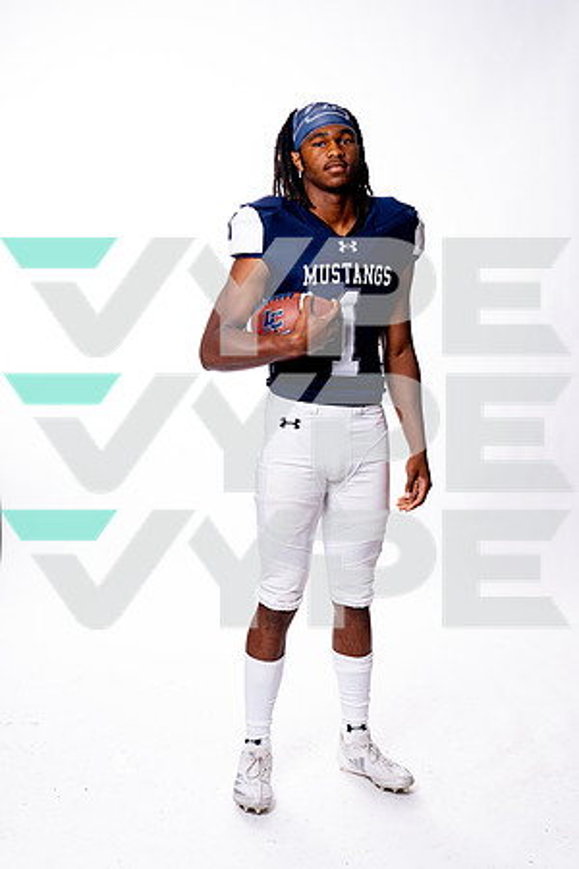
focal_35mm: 55
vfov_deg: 36.2
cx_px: 290
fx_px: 1327
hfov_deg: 24.6
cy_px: 434
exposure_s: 1/250
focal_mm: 55
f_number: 8
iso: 400
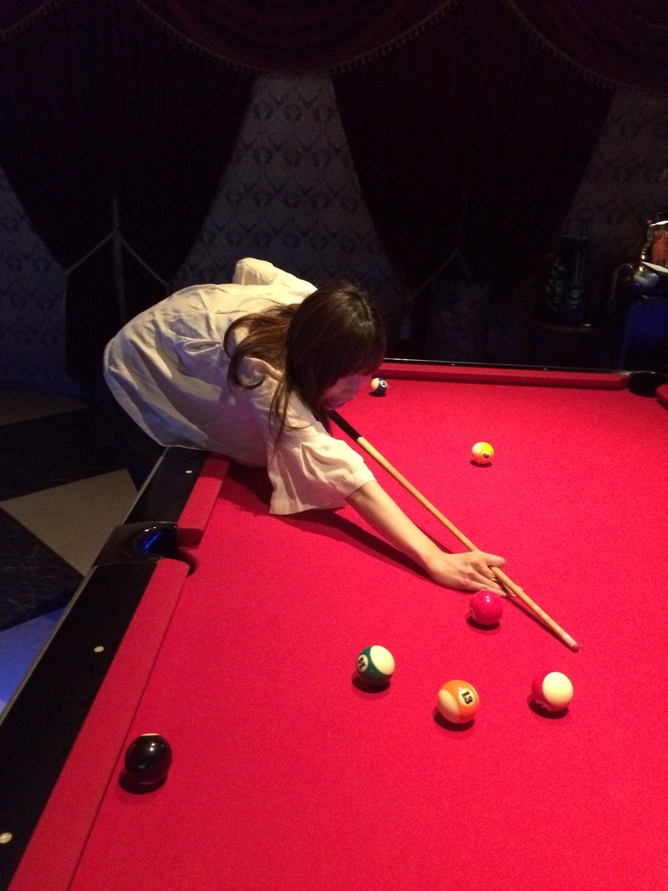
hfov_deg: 48.2
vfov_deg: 61.7
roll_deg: -2.4
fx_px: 746
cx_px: 334
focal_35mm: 29
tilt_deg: -22.5
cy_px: 446
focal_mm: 4.15
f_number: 2.2
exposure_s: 1/15
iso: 500
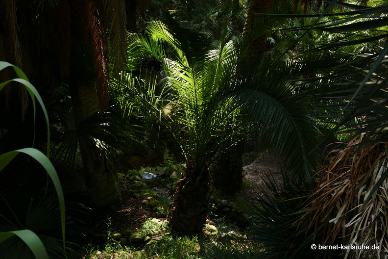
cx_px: 194
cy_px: 130
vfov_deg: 37.9
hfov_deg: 54.4
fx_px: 377
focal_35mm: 35
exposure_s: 1/125
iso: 200
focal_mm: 15.9
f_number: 5
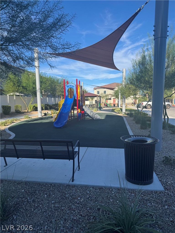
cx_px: 88
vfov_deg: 71.6
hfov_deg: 56.8
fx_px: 162
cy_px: 116
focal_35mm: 24
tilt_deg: -5.0
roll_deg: +1.3
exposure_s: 1/2604
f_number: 1.78
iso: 80
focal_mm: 6.76
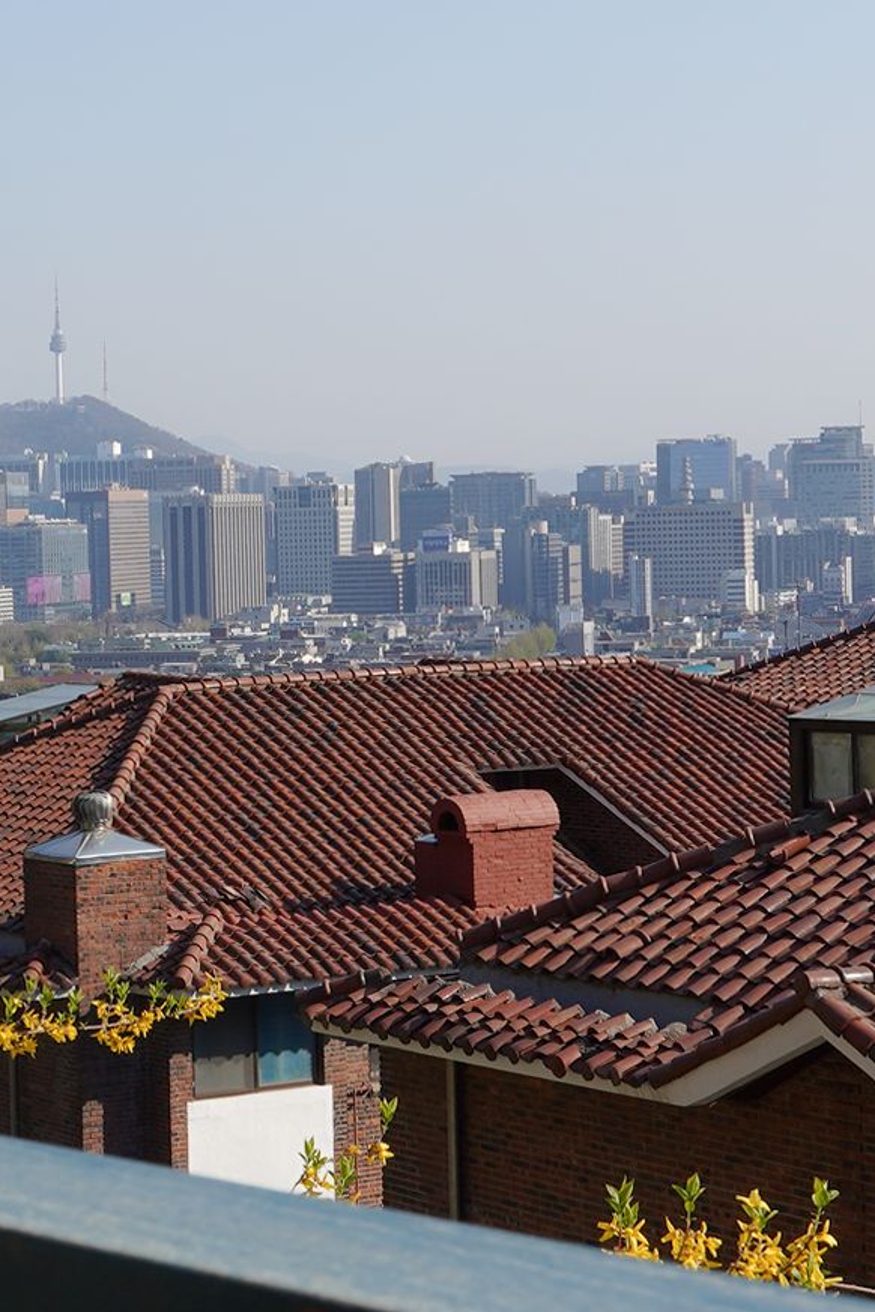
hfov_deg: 23.7
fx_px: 2005
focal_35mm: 55
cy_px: 726
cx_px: 24
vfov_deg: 36.2
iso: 100
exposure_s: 1/100
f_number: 16
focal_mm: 24
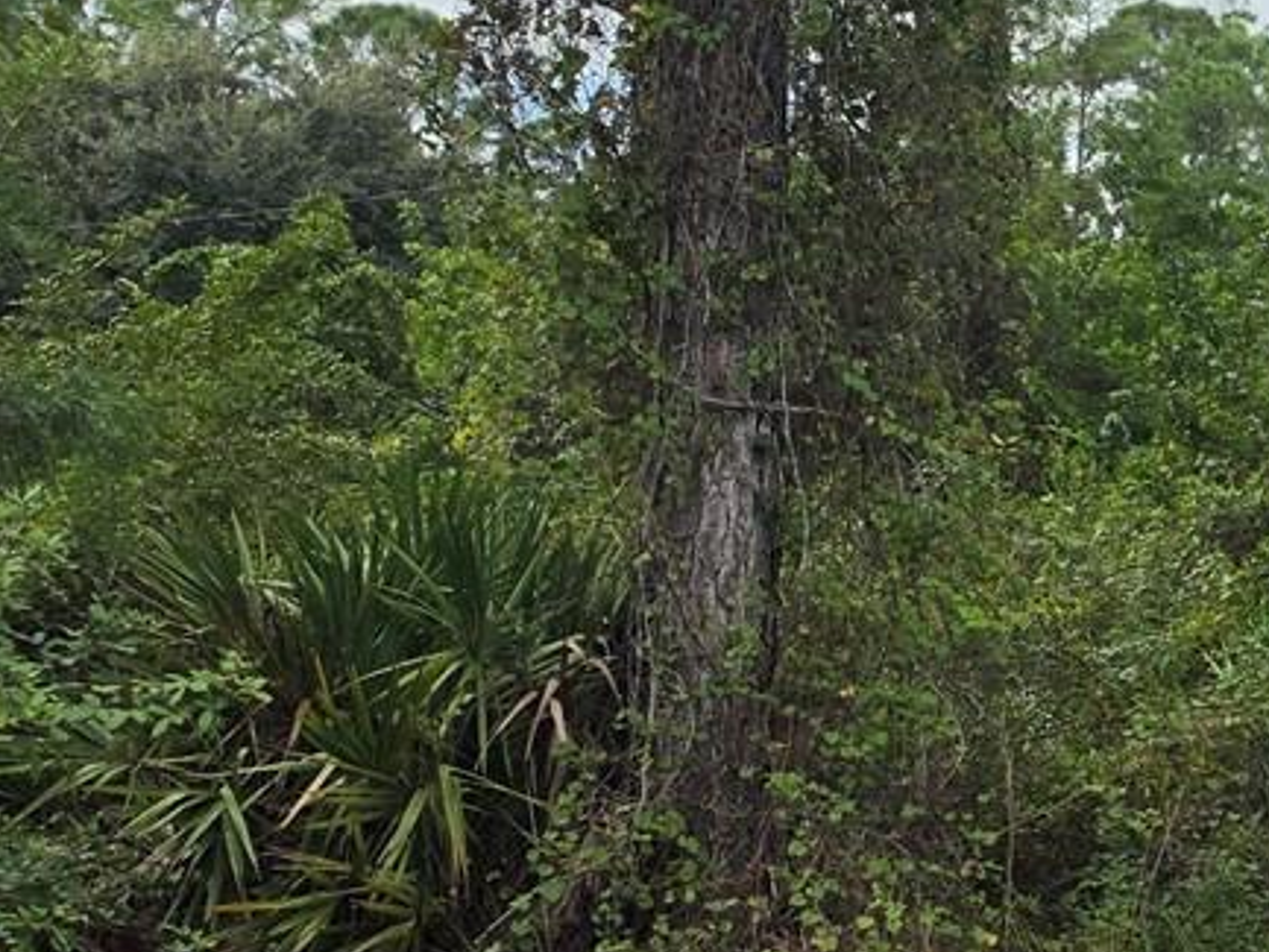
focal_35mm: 85
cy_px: 507
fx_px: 3117
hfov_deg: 19.6
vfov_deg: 17.4
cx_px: 1967
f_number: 1.4
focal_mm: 6.5
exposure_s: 1/6806
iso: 64
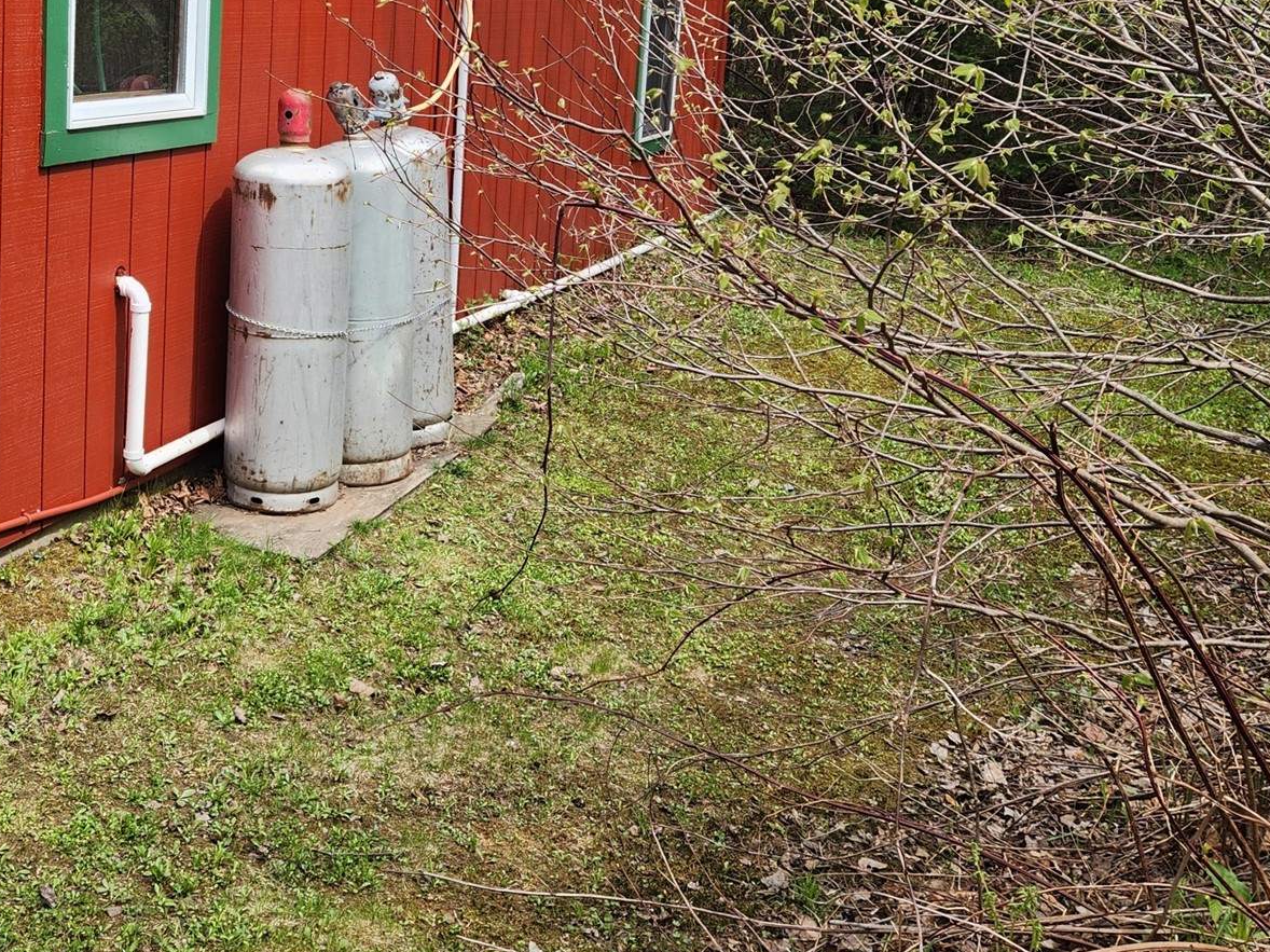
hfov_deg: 45.3
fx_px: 1467
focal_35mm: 40
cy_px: 183
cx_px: 329
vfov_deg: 34.8
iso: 20
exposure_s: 1/531
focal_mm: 5.4
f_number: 1.8
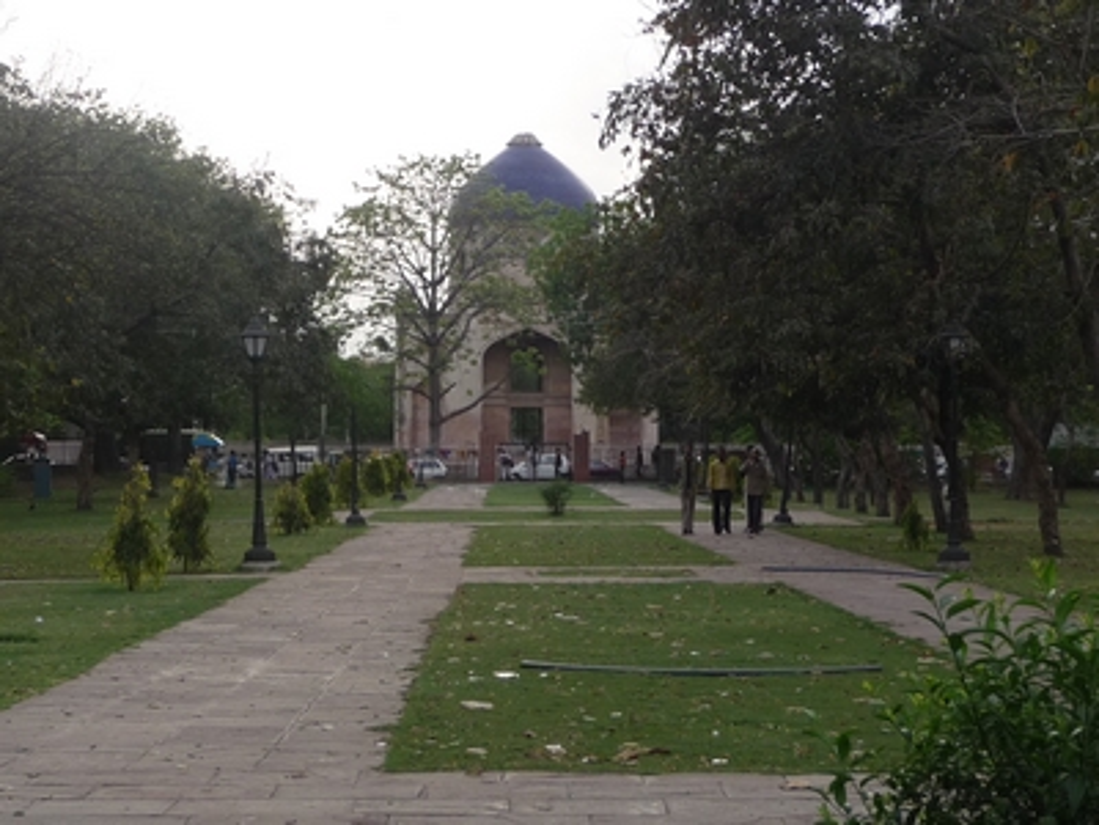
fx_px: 3302
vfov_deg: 14.2
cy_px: 412
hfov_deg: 18.9
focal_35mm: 104
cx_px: 550
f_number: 4.5
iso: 100
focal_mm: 10.5
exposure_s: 1/200
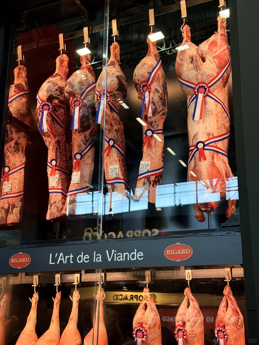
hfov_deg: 30.3
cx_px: 130
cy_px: 172
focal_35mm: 48
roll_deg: -1.5
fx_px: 479
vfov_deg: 39.7
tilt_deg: +19.0
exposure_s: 1/50
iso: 50
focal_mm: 6.76
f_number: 1.78
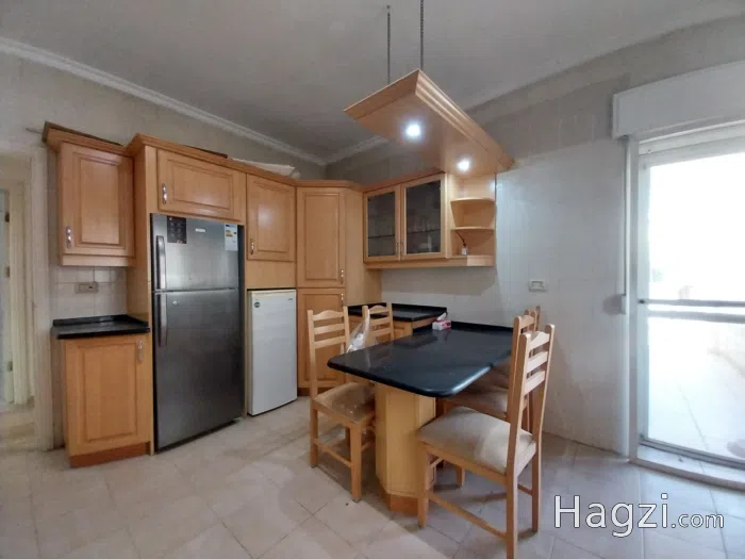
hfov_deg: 106.2
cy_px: 280
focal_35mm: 13
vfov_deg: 89.9
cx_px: 372
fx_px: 280
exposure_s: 1/50
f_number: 2.2
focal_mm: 1.3
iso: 200
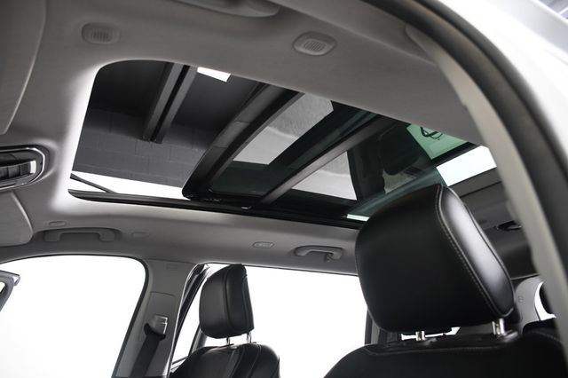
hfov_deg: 67.4
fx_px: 426
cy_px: 189
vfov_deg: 47.9
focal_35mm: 27
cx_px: 284
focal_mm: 18
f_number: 4
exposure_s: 1/160
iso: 100
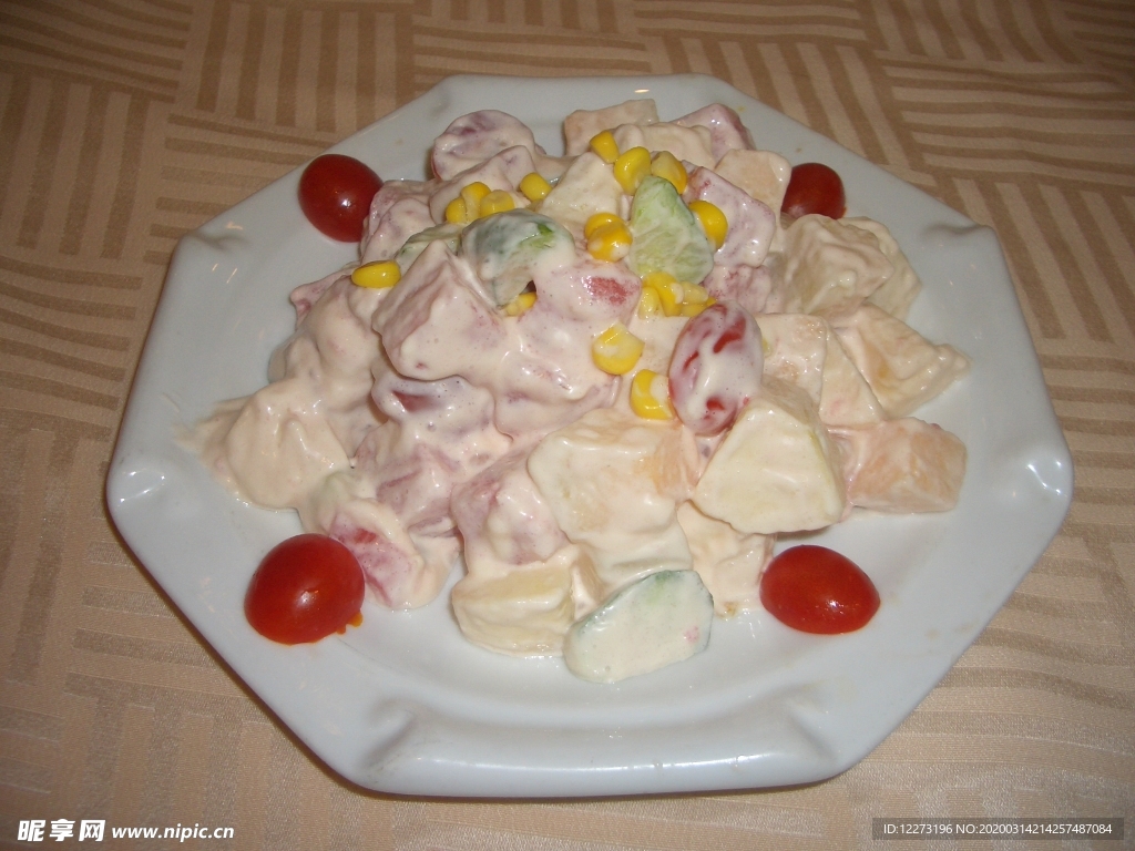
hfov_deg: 52.6
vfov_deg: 40.7
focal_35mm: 35
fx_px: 1148
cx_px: 568
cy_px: 426
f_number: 2.6
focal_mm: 5.8
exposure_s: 1/60
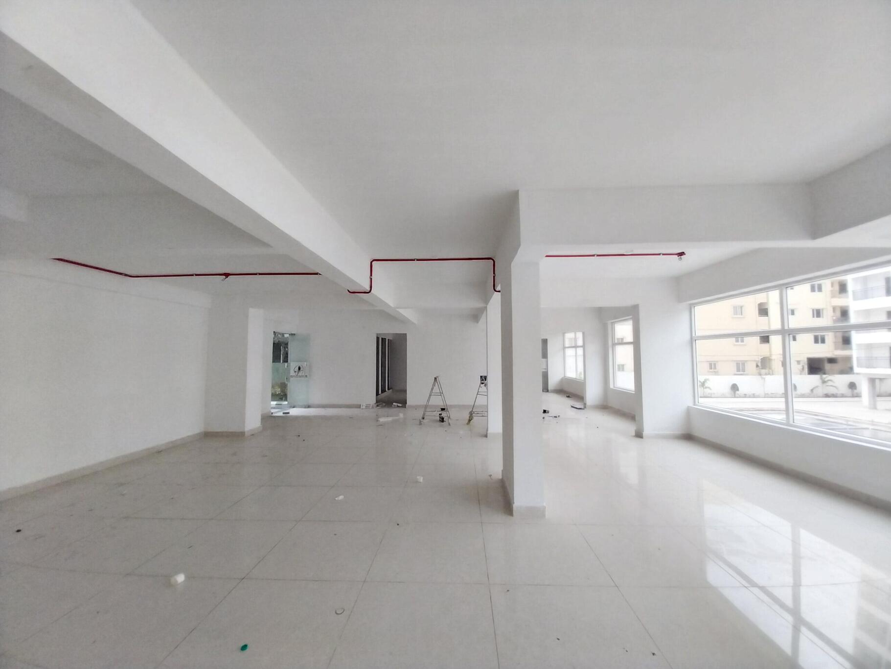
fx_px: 335
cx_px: 446
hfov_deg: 106.2
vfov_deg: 89.9
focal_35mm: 13
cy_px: 334
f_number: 2.2
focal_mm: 1.3
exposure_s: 1/100
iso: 80
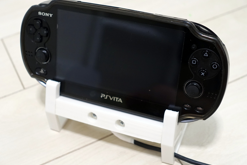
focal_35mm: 61
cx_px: 123
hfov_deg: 32.9
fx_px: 419
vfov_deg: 22.3
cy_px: 80
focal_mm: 20.81
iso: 800
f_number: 2.8
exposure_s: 1/30
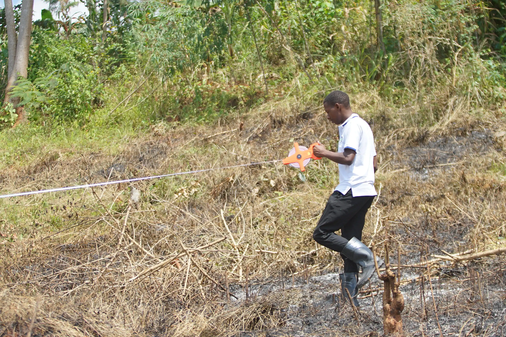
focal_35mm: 105
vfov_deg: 13.0
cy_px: 168
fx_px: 1476
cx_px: 253
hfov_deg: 19.5
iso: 100
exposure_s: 1/1000
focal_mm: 70
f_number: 3.2
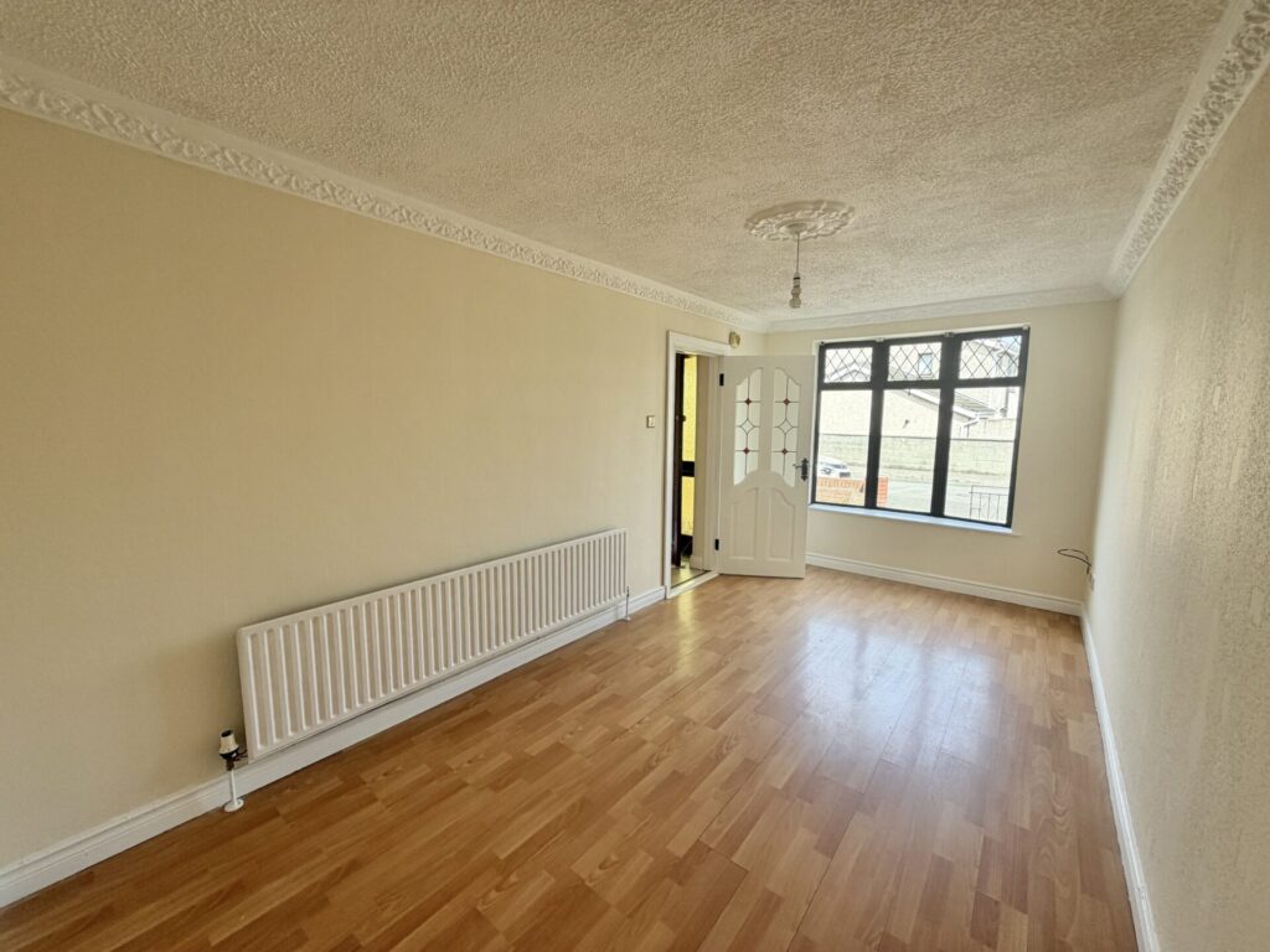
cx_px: 635
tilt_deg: -7.6
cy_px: 476
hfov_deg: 102.1
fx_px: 514
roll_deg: -0.4
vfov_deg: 85.7
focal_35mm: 14
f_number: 2.2
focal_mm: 2.22
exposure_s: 1/121
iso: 64
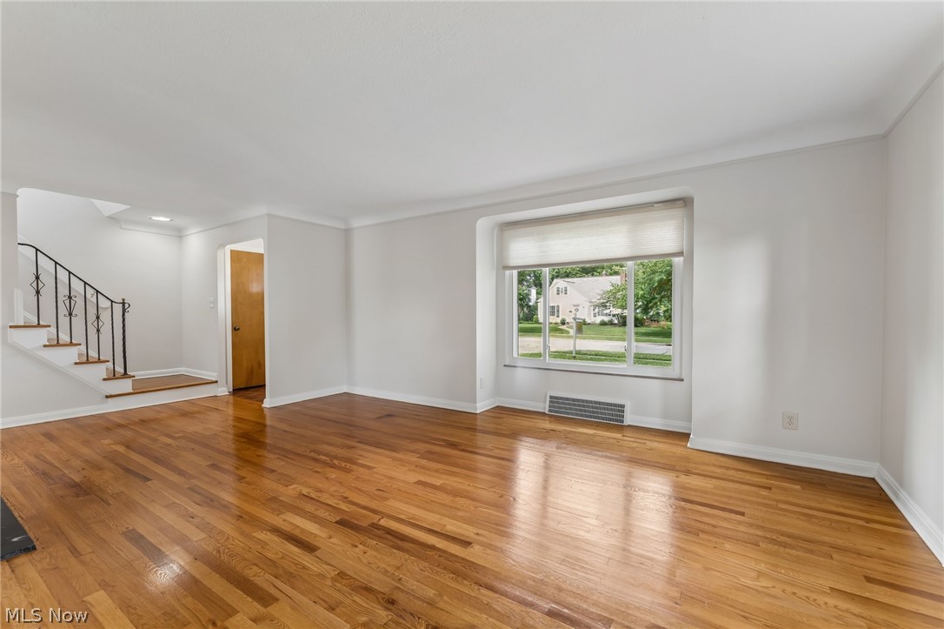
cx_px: 472
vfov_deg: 81.2
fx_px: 367
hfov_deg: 104.3
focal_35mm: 14
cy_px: 314
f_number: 5.6
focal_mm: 14
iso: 200
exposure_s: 1/10
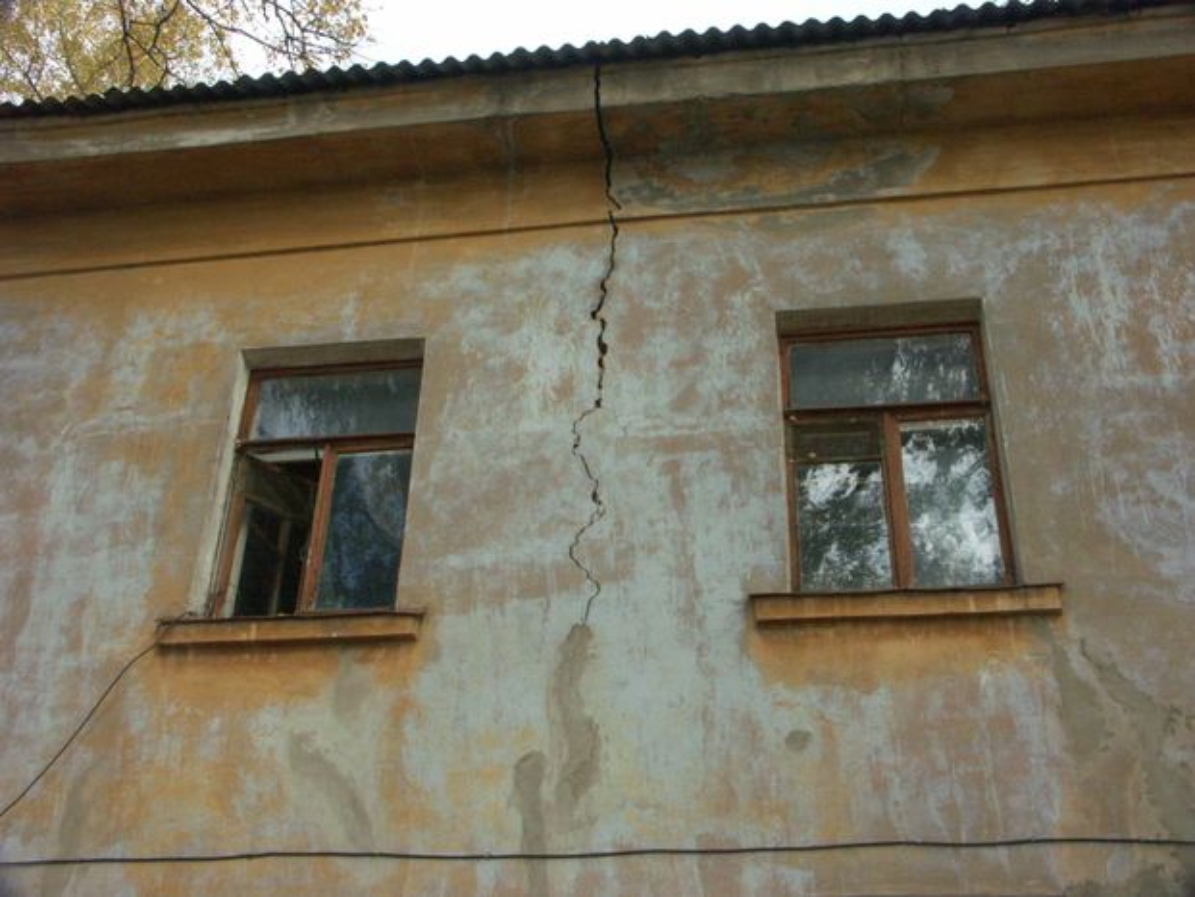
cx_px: 598
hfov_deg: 47.9
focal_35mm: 39
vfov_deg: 36.8
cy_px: 448
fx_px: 1347
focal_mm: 10.19
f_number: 7.1
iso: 400
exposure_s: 1/320
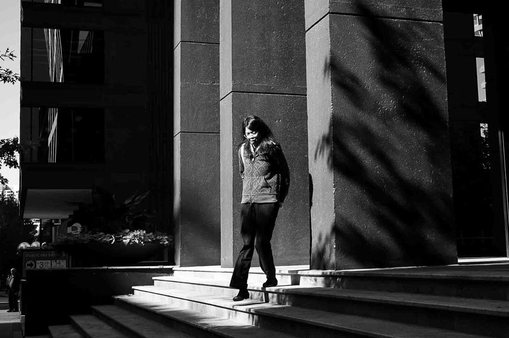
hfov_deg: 39.6
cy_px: 169
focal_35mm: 50
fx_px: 706
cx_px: 254
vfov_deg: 26.9
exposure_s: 1/160
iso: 450
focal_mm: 50
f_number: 11
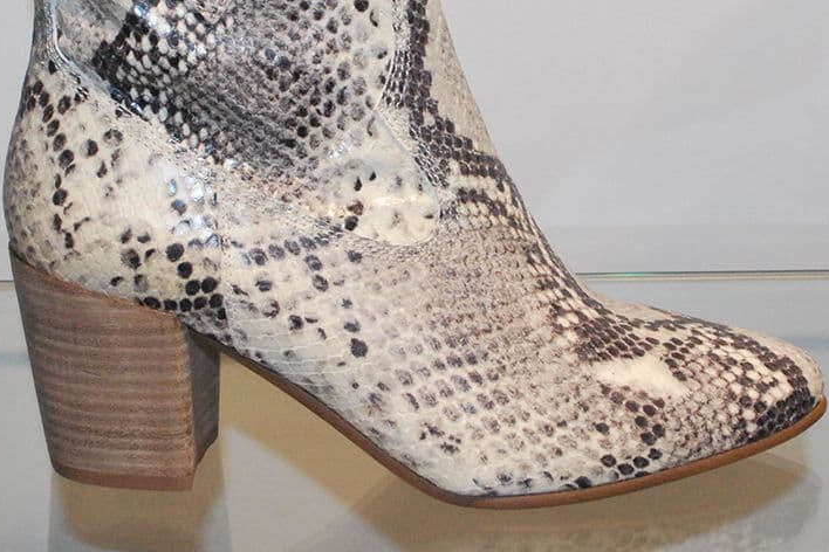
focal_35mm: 61
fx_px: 1405
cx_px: 372
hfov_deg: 32.9
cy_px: 122
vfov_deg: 22.0
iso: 1600
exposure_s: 1/200
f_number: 10
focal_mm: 24
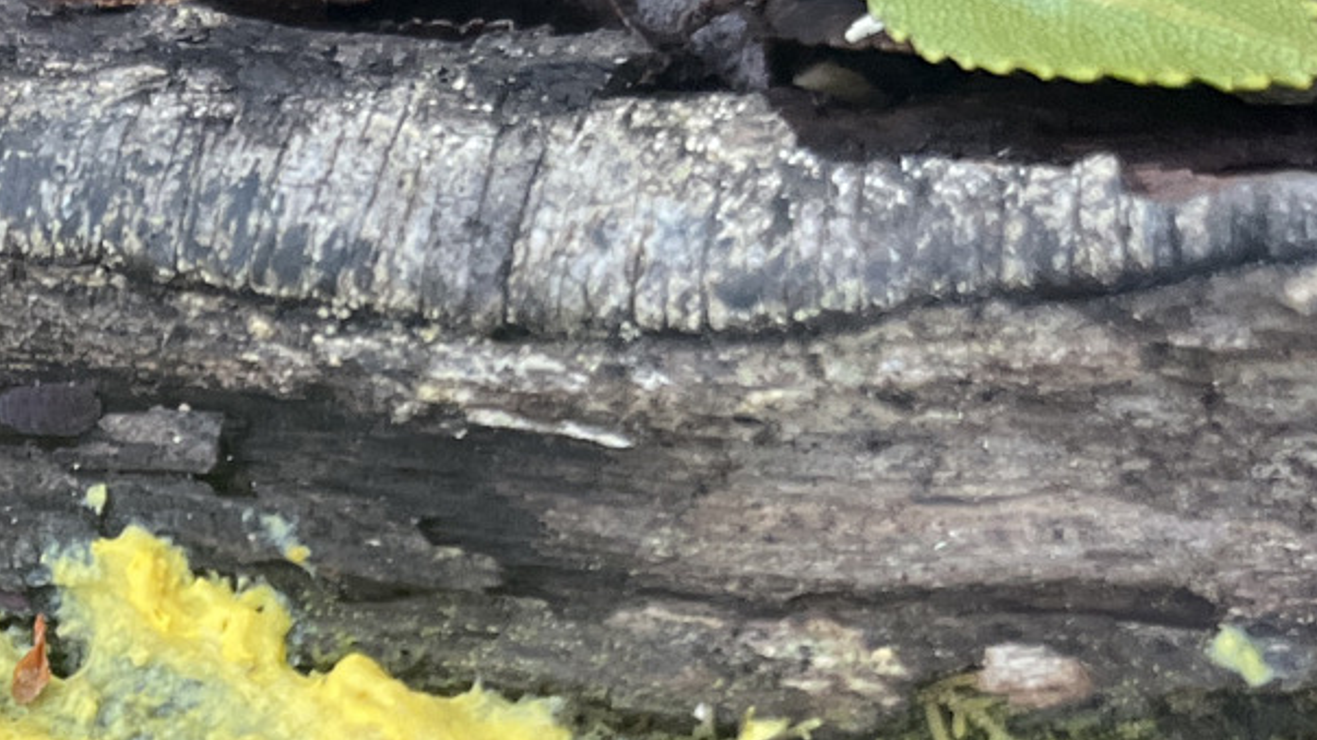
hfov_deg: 21.3
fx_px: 3282
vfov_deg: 12.2
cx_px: -197
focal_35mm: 94
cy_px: 1163
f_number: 1.6
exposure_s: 1/104
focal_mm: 5.1
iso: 125
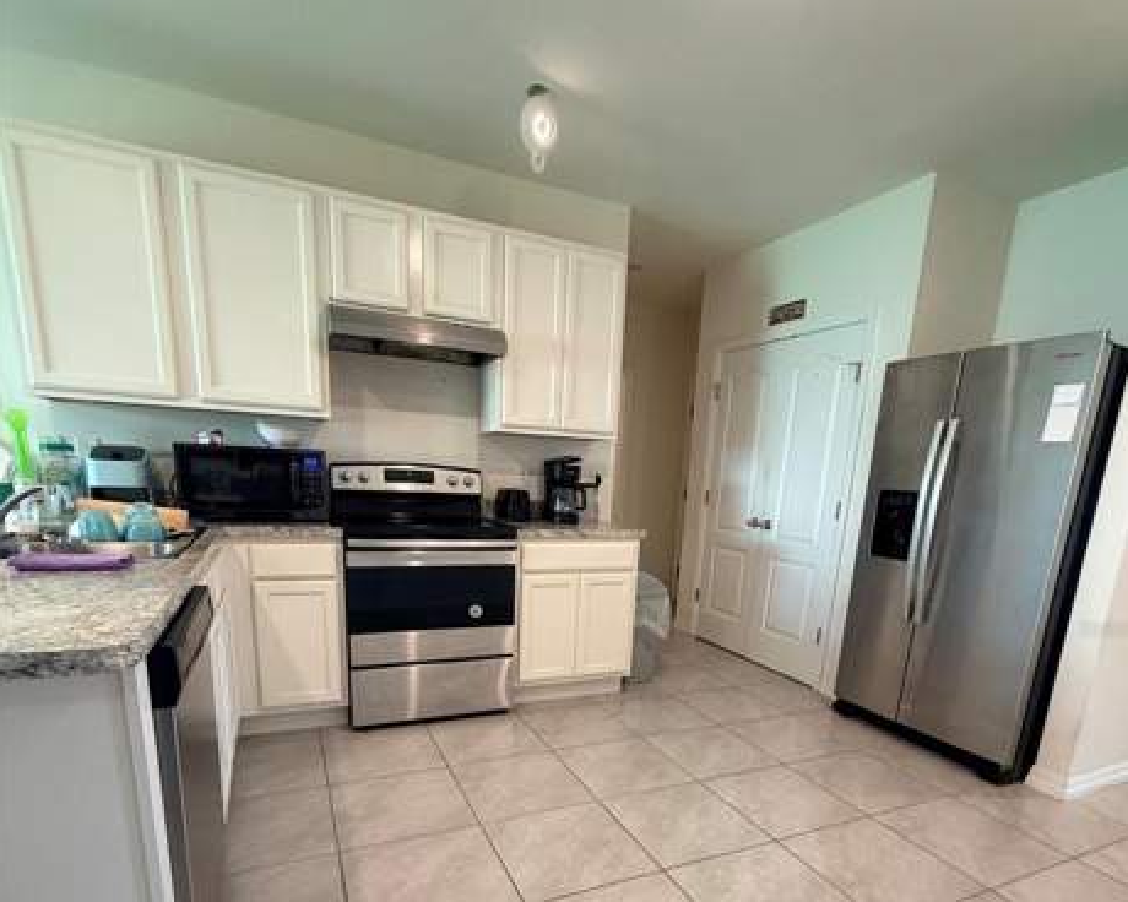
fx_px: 634
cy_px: 627
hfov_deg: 83.3
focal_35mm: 19
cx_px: 584
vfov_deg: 68.1
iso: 320
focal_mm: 2.22
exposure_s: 1/60
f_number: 2.2
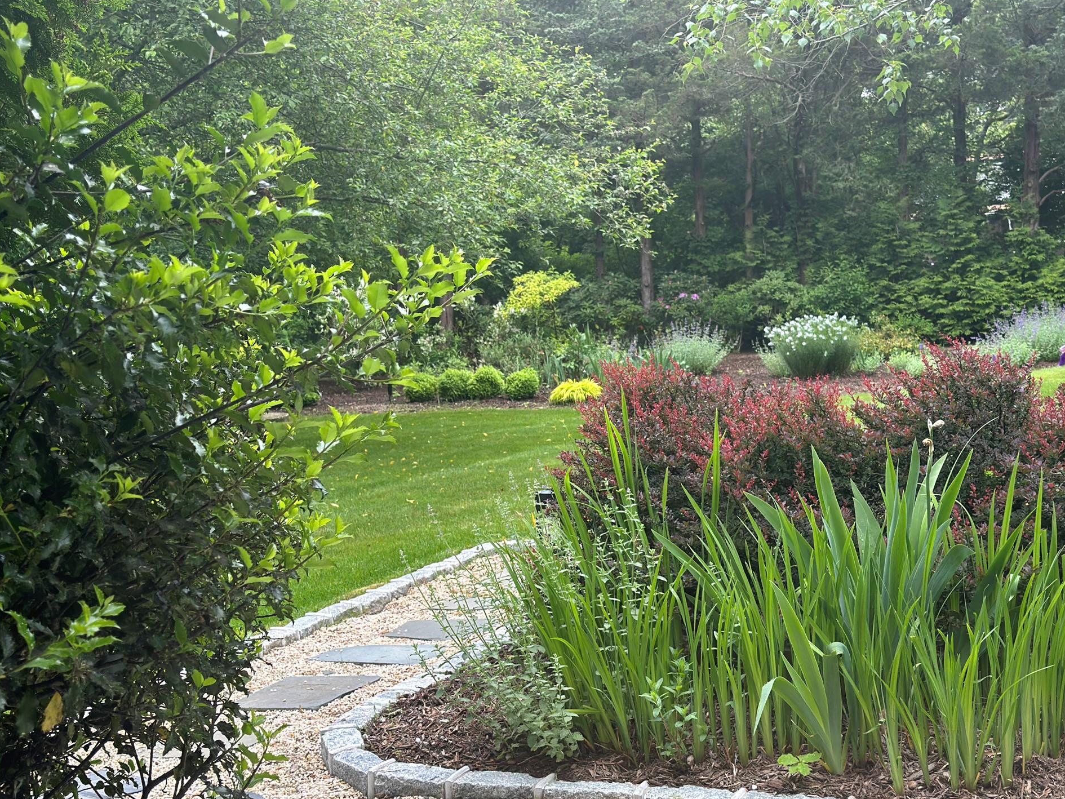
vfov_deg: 28.0
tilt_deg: -4.0
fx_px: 1600
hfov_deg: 36.8
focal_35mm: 52
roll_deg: +3.0
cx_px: 547
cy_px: 402
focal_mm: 6.86
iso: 80
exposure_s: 1/511
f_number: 1.78
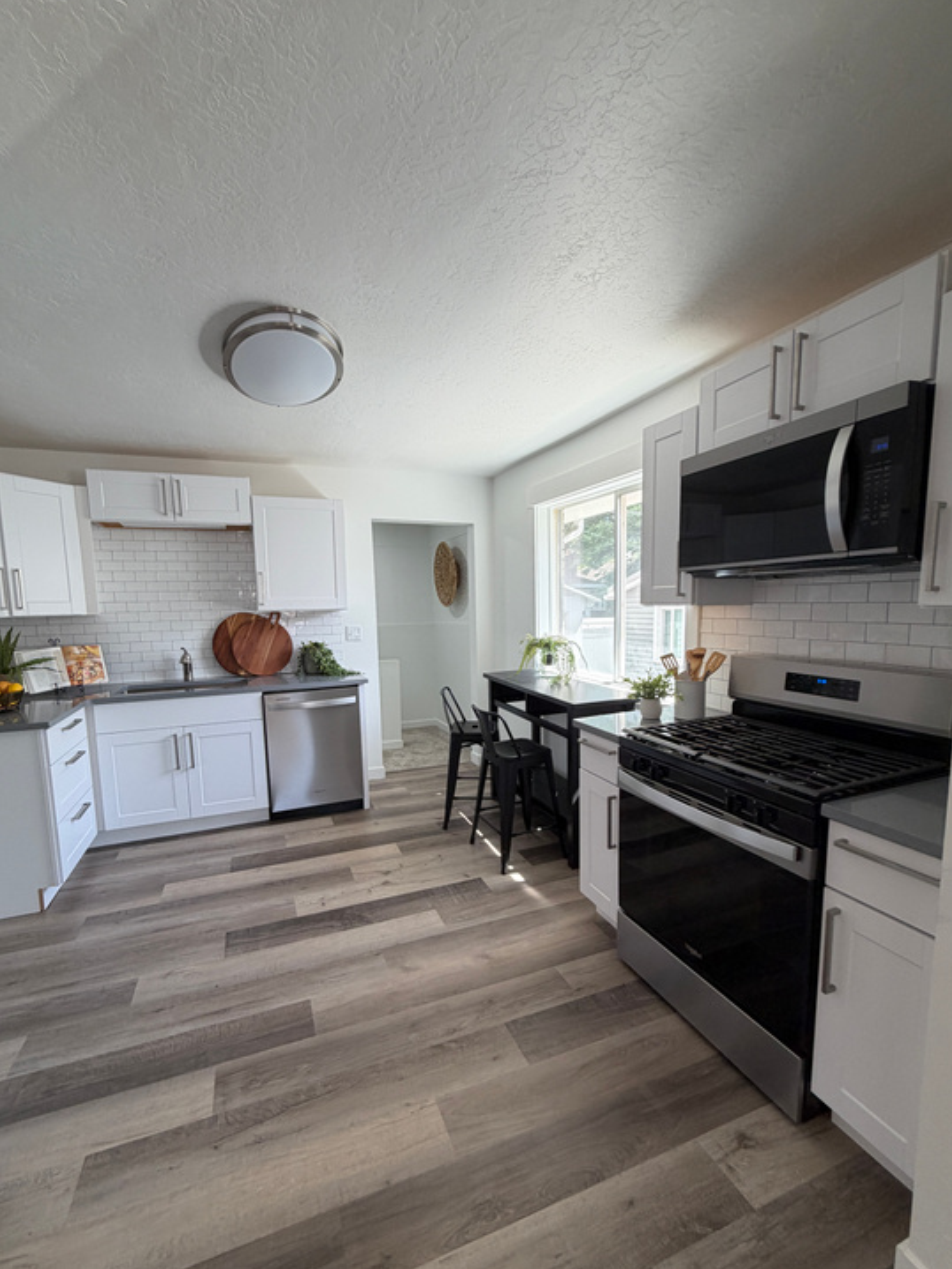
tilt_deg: -7.4
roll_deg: +0.3
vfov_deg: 98.1
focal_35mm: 15
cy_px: 669
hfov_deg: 81.7
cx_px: 453
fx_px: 550
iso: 125
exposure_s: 1/120
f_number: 2.2
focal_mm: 2.22
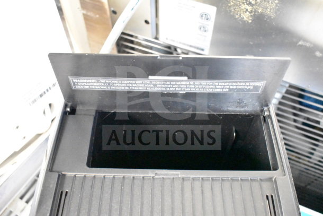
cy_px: 108
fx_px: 296
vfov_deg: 40.0
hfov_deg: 57.2
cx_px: 162
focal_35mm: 33
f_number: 3.8
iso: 25600
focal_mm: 22
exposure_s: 1/15
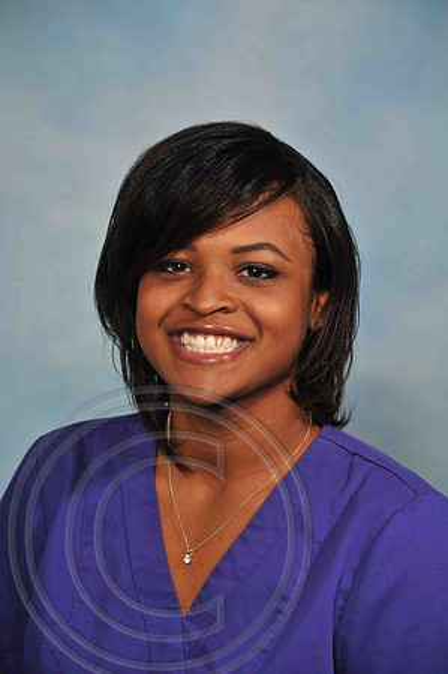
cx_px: 224
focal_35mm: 142
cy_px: 337
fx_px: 2666
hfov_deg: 9.6
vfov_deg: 14.4
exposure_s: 1/125
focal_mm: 95
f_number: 6.3
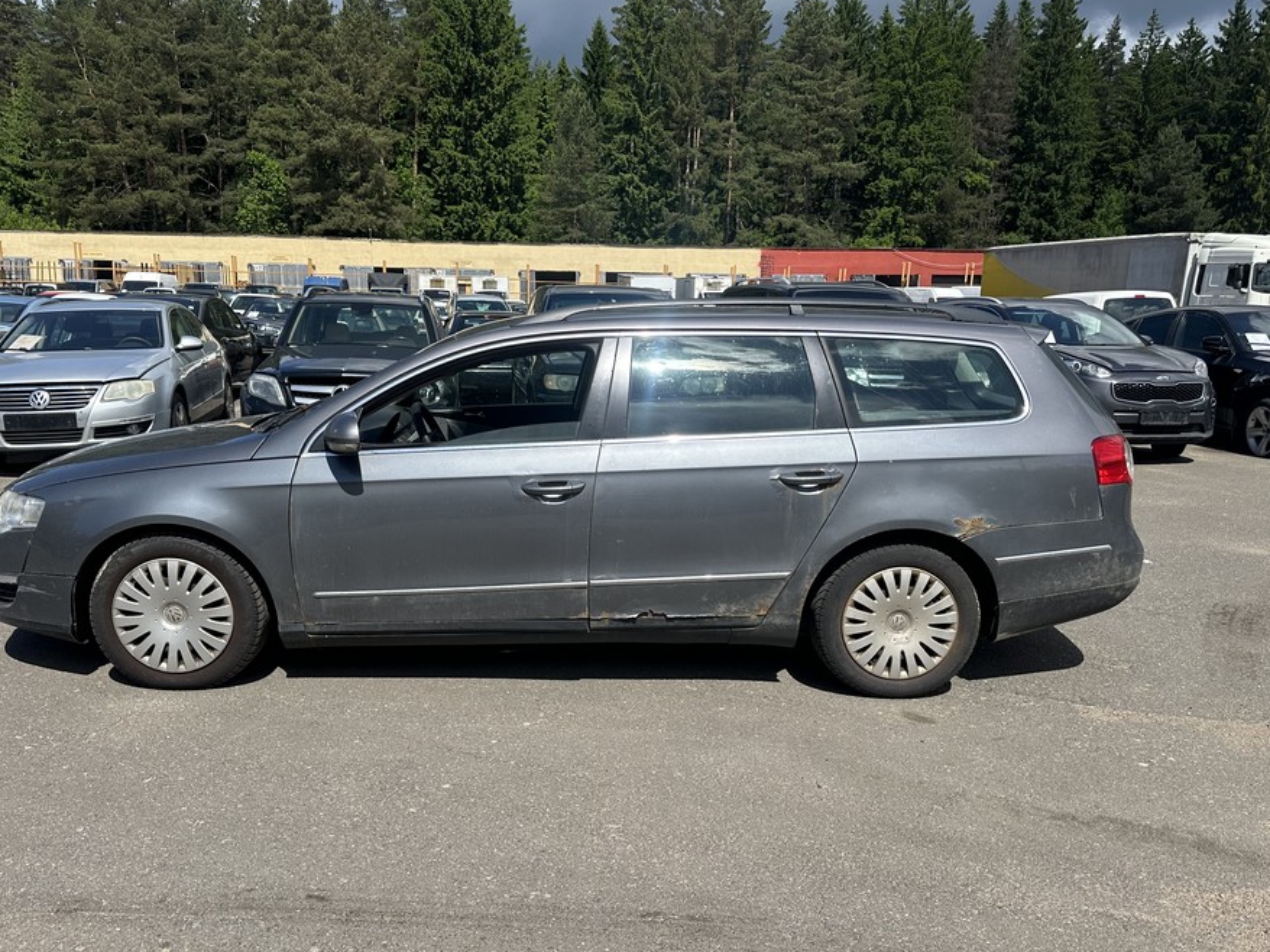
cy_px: 538
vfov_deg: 49.6
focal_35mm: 28
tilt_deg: -11.5
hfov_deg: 63.4
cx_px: 580
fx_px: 1027
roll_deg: -1.1
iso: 80
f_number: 1.78
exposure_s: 1/5000
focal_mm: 6.86
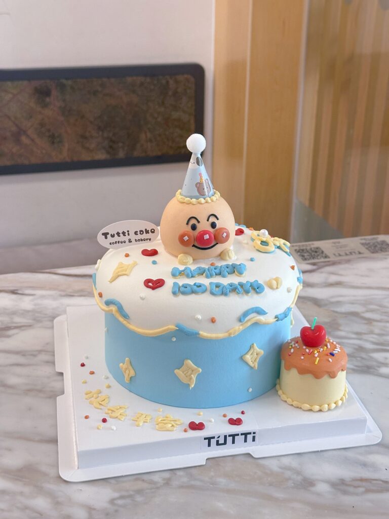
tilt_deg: -23.5
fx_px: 719
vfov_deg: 39.7
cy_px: 260
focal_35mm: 48
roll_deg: -1.2
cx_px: 194
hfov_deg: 30.3
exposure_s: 1/50
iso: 200
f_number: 1.78
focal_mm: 6.86
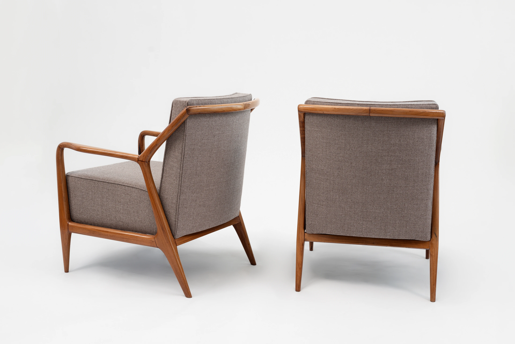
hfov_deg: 39.6
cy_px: 172
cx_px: 258
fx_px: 715
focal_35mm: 50
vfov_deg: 27.0
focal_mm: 50
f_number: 8
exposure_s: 1/60
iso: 250
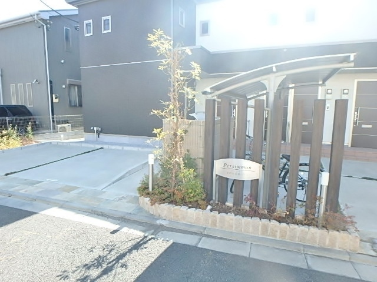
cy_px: 141
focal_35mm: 21
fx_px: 229
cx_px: 188
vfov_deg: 63.4
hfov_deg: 79.0
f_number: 3.5
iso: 160
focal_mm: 3.7
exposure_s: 1/250
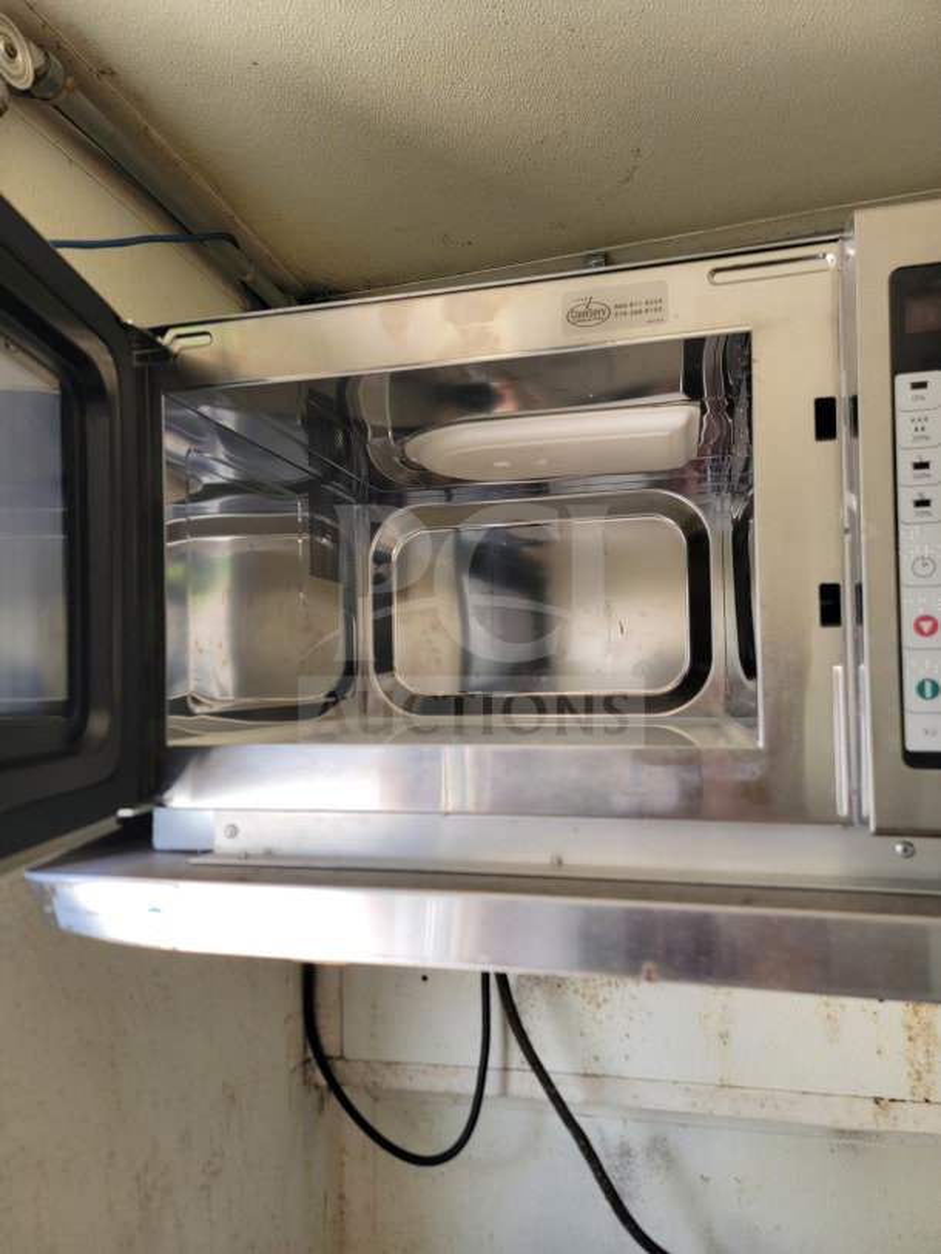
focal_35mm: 24
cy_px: 627
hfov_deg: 56.8
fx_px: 870
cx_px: 470
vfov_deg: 71.6
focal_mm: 6.7
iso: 64
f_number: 1.8
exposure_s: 1/120
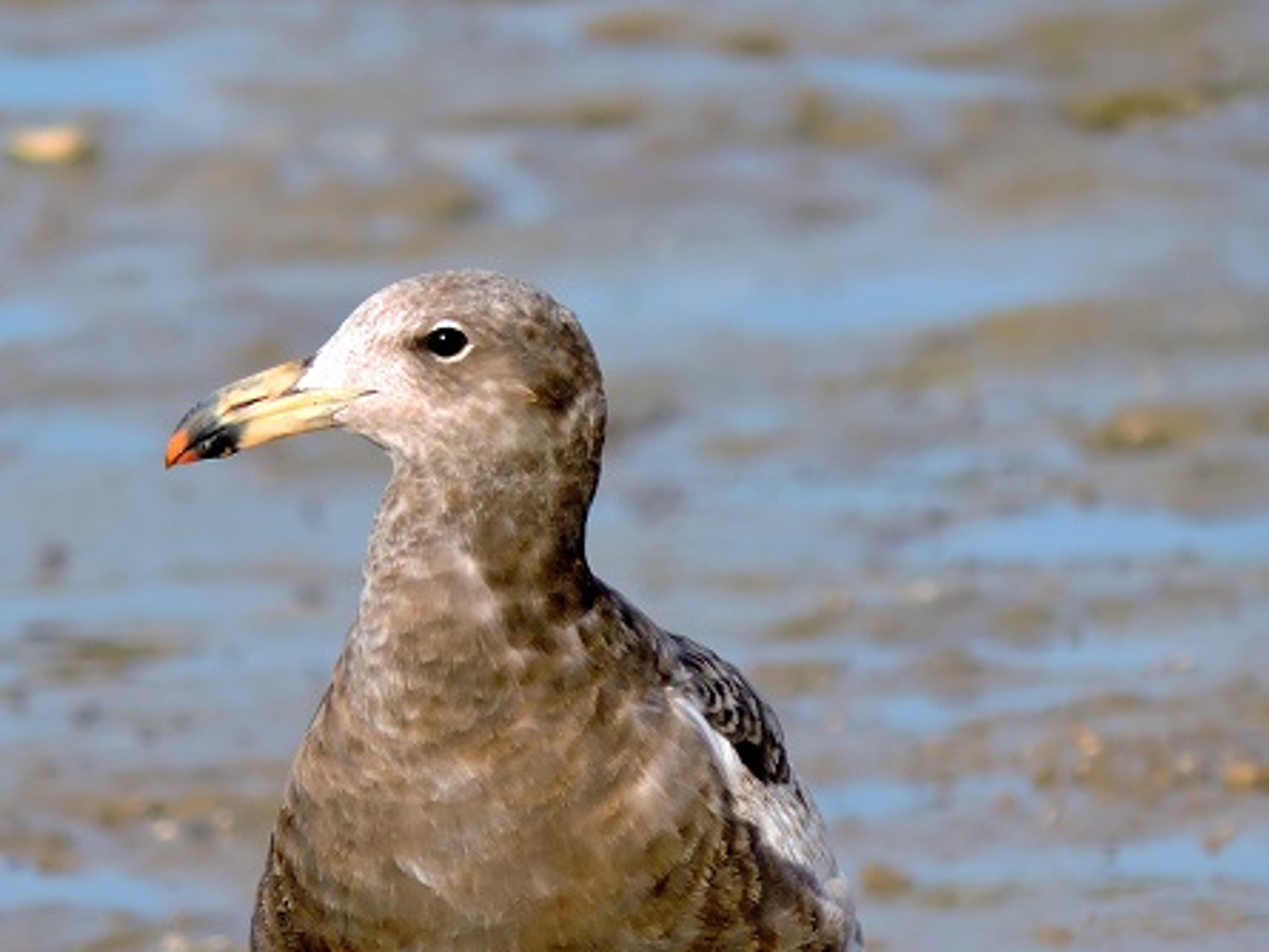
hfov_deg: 1.4
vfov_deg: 1.0
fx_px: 52657
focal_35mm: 1436
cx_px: 458
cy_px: 788
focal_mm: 142.7
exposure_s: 1/400
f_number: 5.2
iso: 140
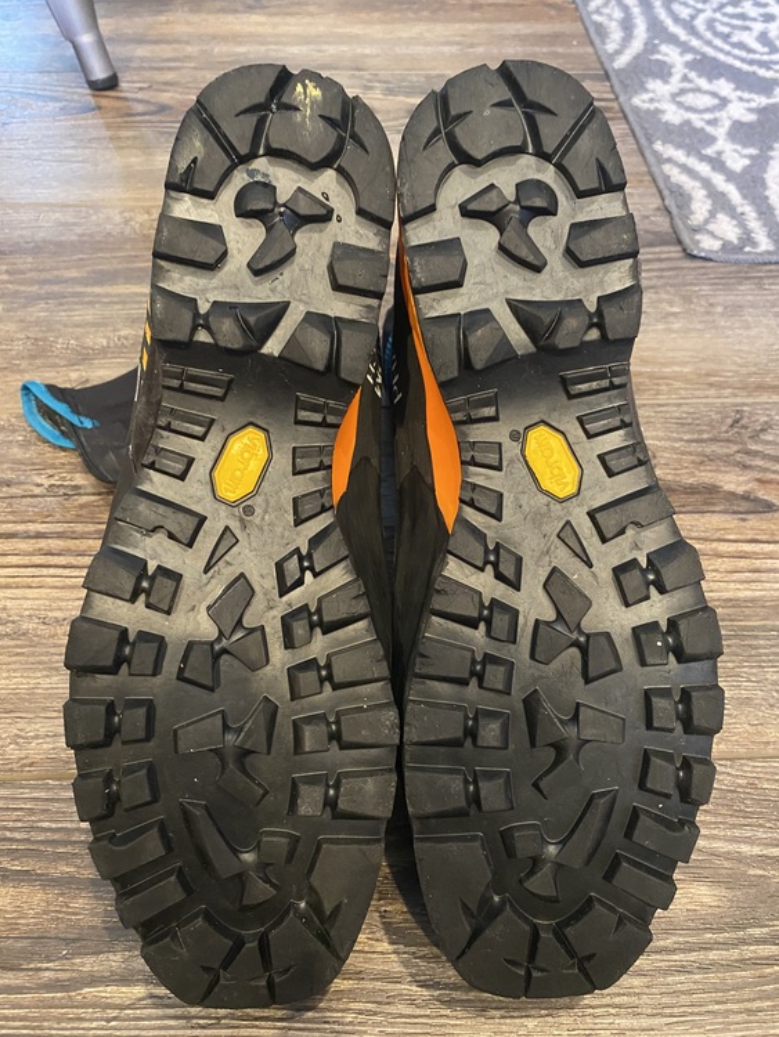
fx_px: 780
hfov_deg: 53.1
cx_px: 390
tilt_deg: -51.4
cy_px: 518
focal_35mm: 26
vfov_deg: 67.3
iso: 640
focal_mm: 4.25
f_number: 1.8
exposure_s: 1/30
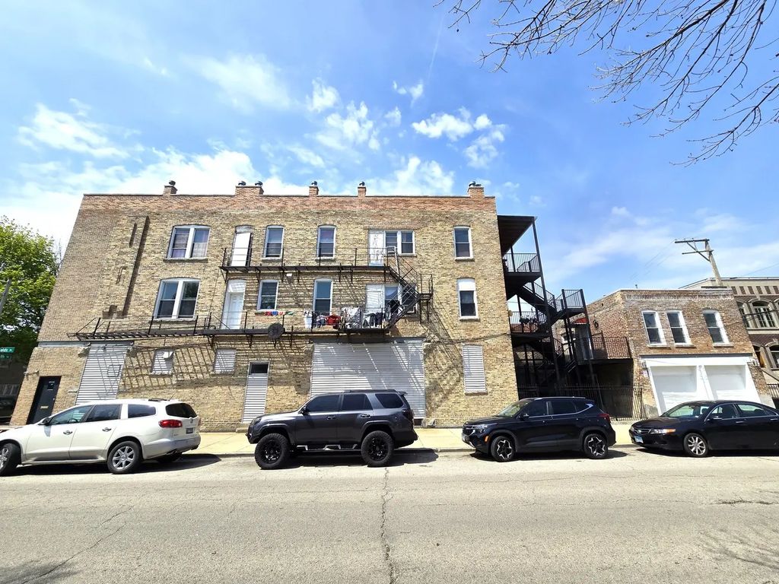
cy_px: 292
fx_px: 293
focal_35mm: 13
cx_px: 390
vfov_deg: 89.9
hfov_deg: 106.2
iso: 50
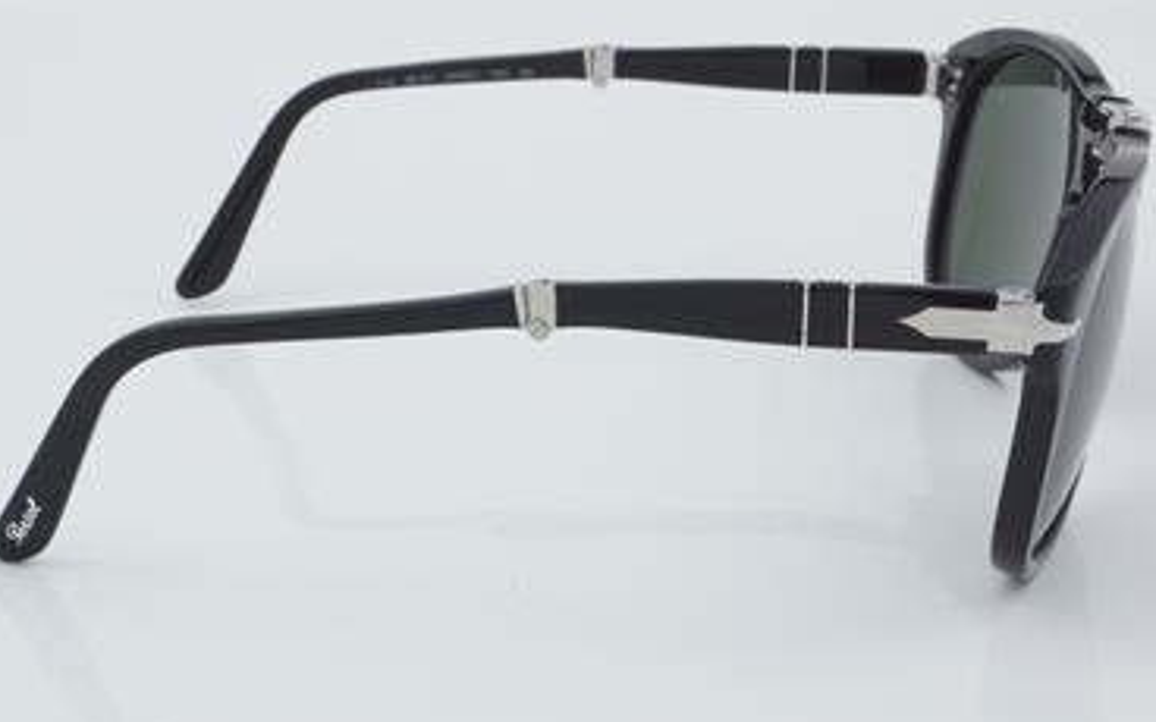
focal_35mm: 83
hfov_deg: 24.9
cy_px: 330
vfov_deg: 15.7
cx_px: 556
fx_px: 2615
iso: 100
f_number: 32
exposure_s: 1/4
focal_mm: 50
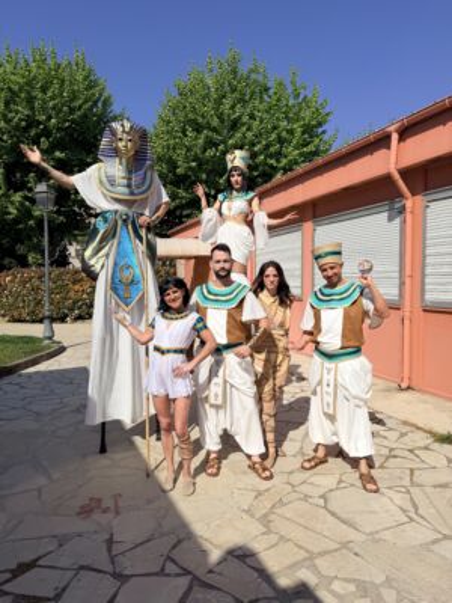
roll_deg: +1.1
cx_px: 226
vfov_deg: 71.6
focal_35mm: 24
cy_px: 302
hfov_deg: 56.8
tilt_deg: -3.1
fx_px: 418
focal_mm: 6.76
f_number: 1.78
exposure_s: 1/9091
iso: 80
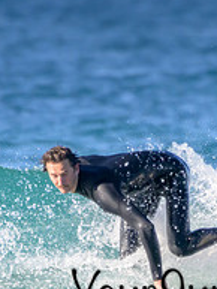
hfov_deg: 0.6
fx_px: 20506
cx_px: 226
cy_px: 279
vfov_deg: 0.8
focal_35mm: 2456
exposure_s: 1/2000
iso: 2000
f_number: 11
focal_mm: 850
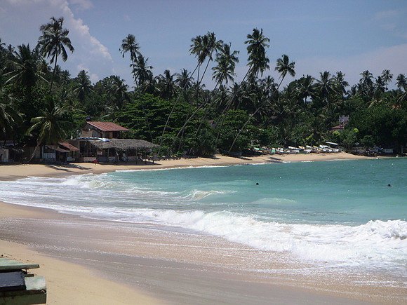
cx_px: 204
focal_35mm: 97
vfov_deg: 15.2
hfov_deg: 20.2
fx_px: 1140
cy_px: 152
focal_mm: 15
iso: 50
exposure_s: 1/250
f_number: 8.3
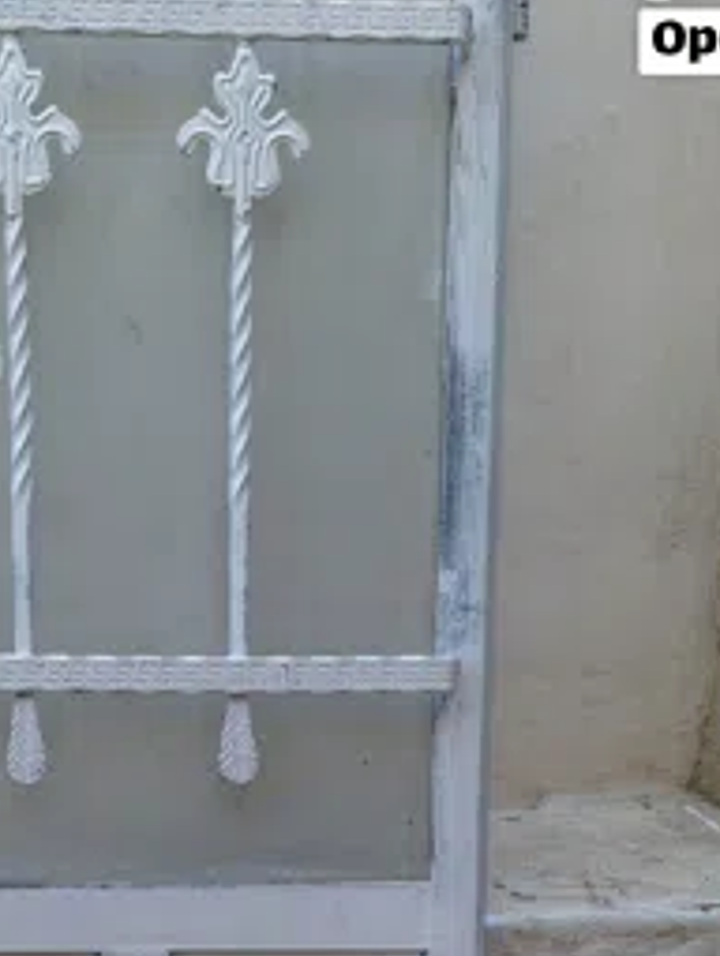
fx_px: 1328
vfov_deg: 36.2
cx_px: 176
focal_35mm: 48
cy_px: 924
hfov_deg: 29.8
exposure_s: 1/256
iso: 40
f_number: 1.8
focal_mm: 5.54
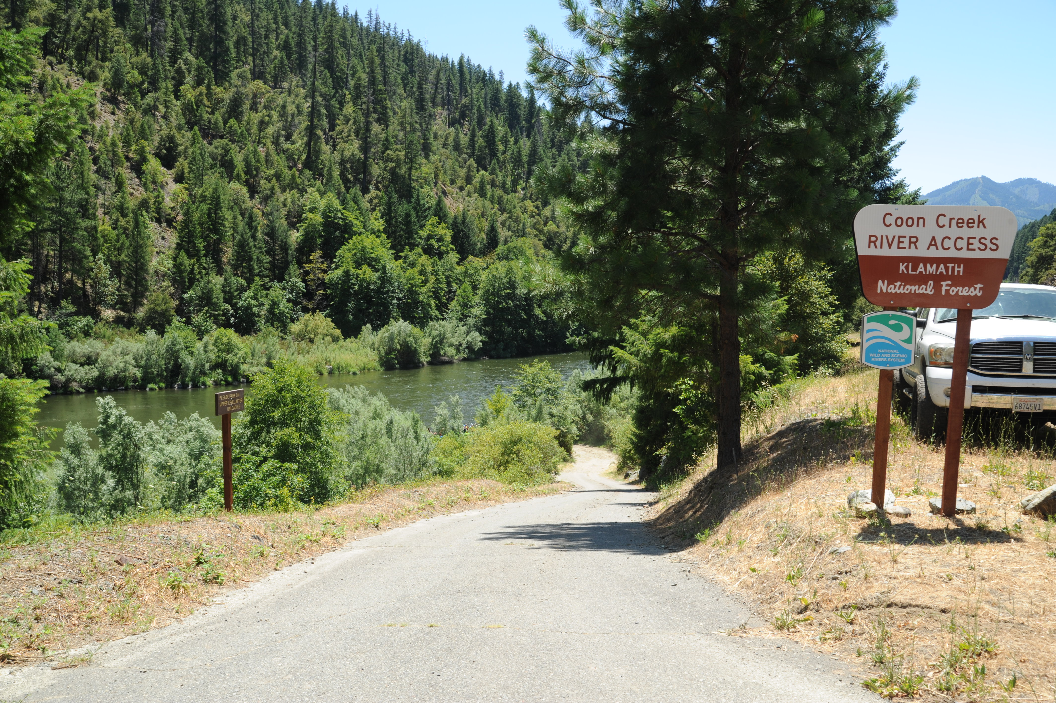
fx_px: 938
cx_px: 528
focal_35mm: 32
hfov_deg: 58.7
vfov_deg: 41.1
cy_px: 352
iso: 200
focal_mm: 32
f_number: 13
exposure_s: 1/100
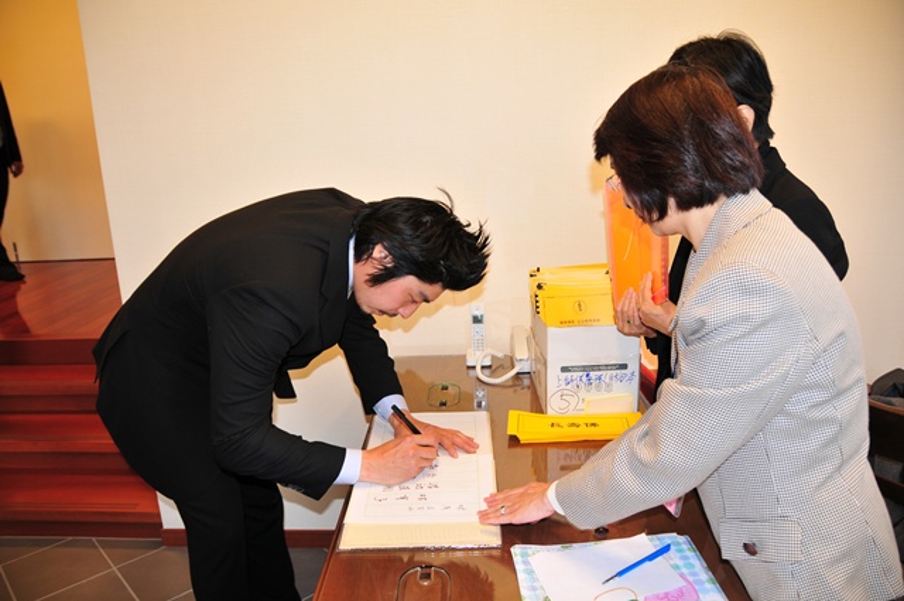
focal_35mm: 27
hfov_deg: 67.4
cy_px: 300
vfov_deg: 47.8
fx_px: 677
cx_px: 452
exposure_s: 1/60
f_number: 3.5
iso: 200
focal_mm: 18
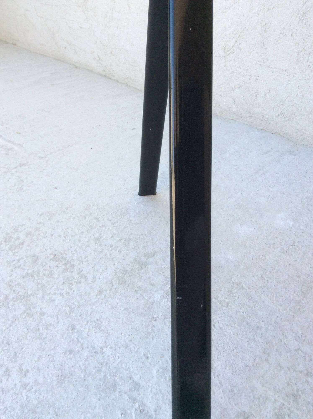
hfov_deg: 44.1
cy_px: 210
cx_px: 156
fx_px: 387
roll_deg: -2.8
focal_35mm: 32
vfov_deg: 56.9
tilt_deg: -35.2
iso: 32
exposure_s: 1/162
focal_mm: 3.3
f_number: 2.4
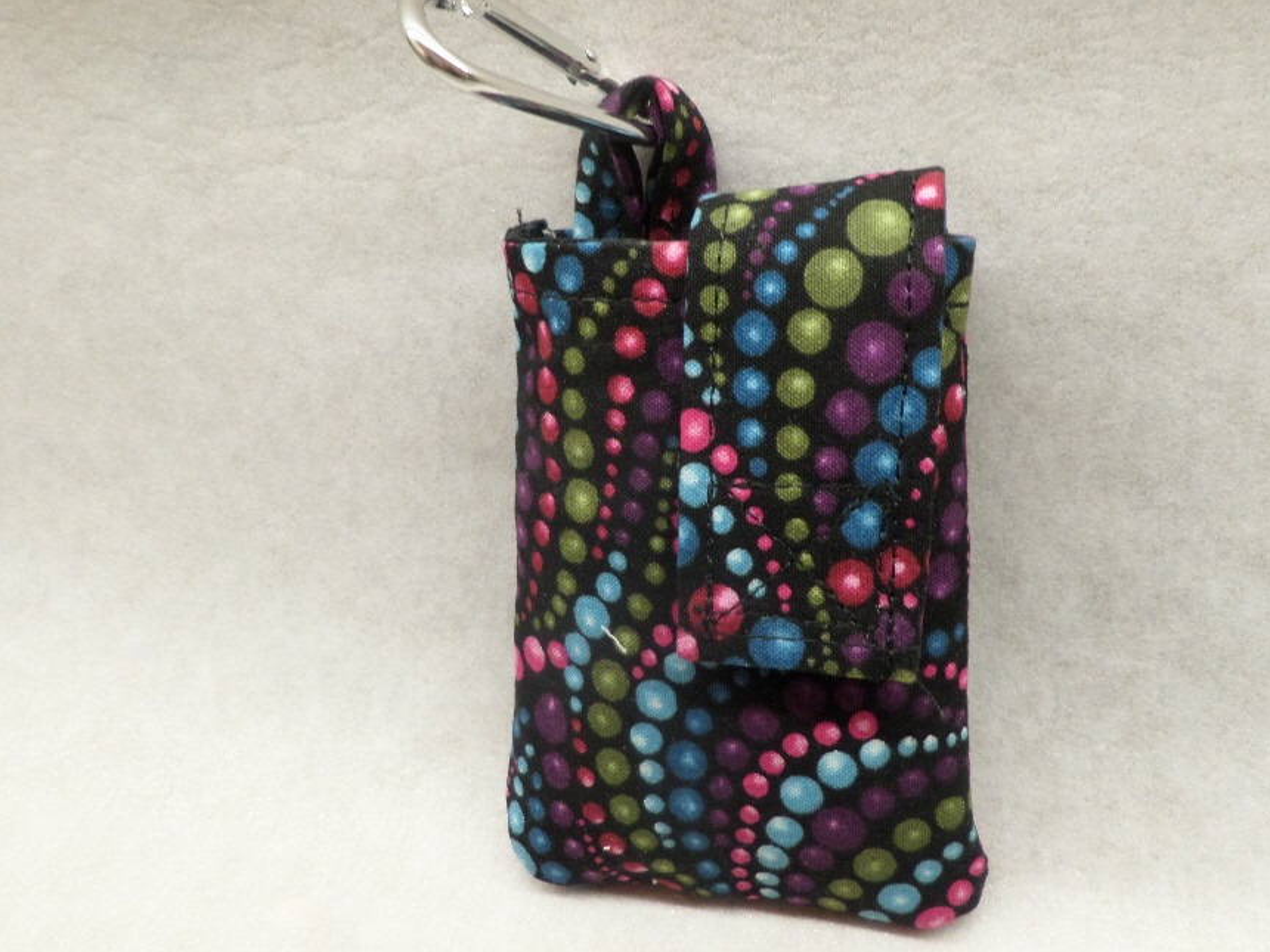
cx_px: 636
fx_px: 917
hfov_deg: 69.4
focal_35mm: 25
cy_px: 469
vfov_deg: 54.9
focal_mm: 4.3
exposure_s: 1/30
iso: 200
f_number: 3.1
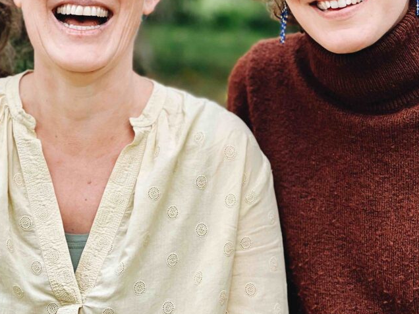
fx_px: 1501
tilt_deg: -3.0
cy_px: 88
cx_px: 118
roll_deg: -2.0
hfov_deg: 15.8
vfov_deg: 11.9
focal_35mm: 124
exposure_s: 1/121
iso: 64
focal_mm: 9
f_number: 2.8
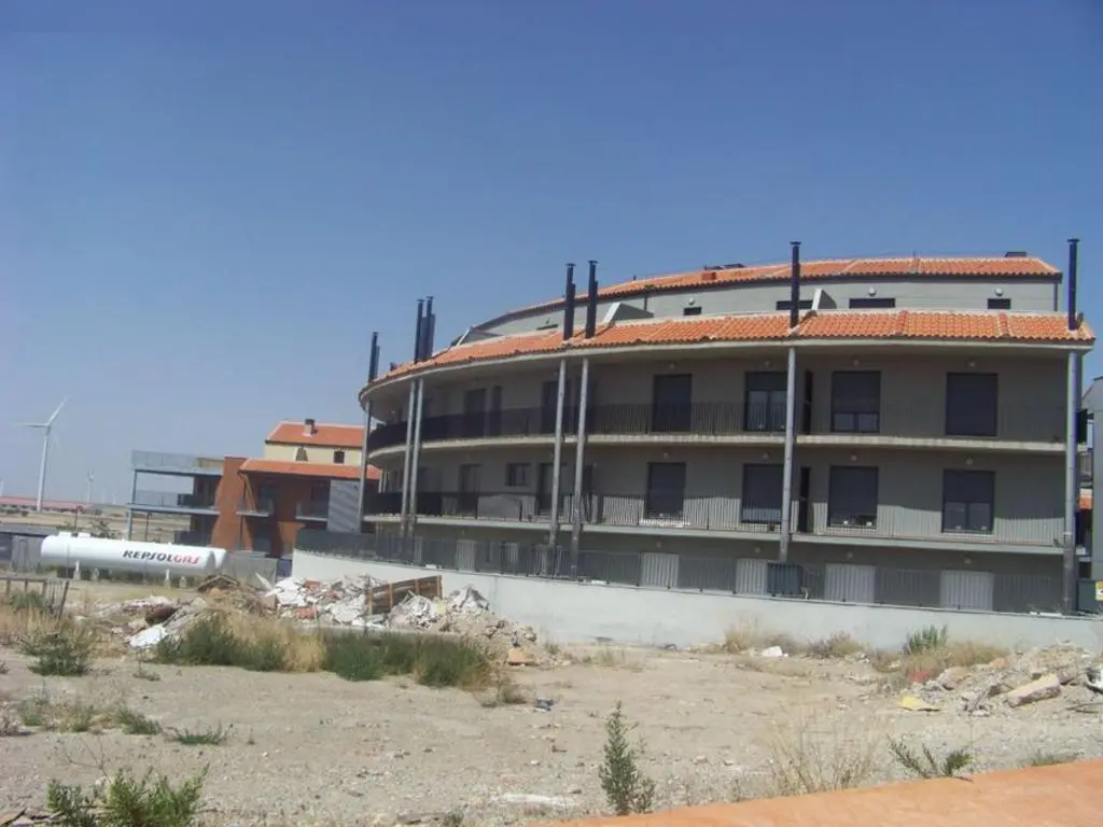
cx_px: 552
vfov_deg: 39.7
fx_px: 1147
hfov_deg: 51.4
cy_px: 414
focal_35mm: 36
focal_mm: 5.85
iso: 68
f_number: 4
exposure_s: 1/1000
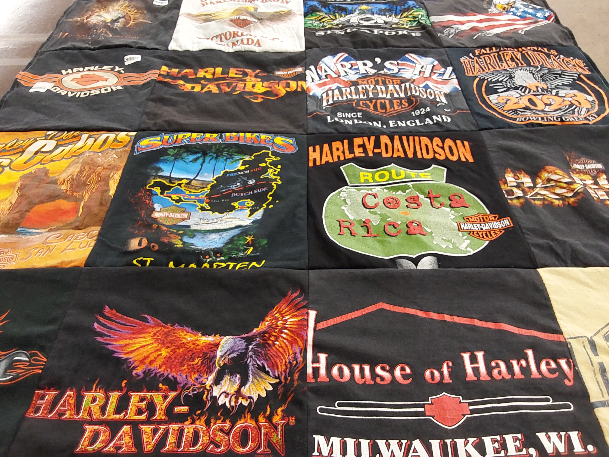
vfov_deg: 49.7
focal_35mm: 28
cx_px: 304
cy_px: 228
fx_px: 493
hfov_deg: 63.4
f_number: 1.9
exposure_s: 1/60
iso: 250
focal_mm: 2.91
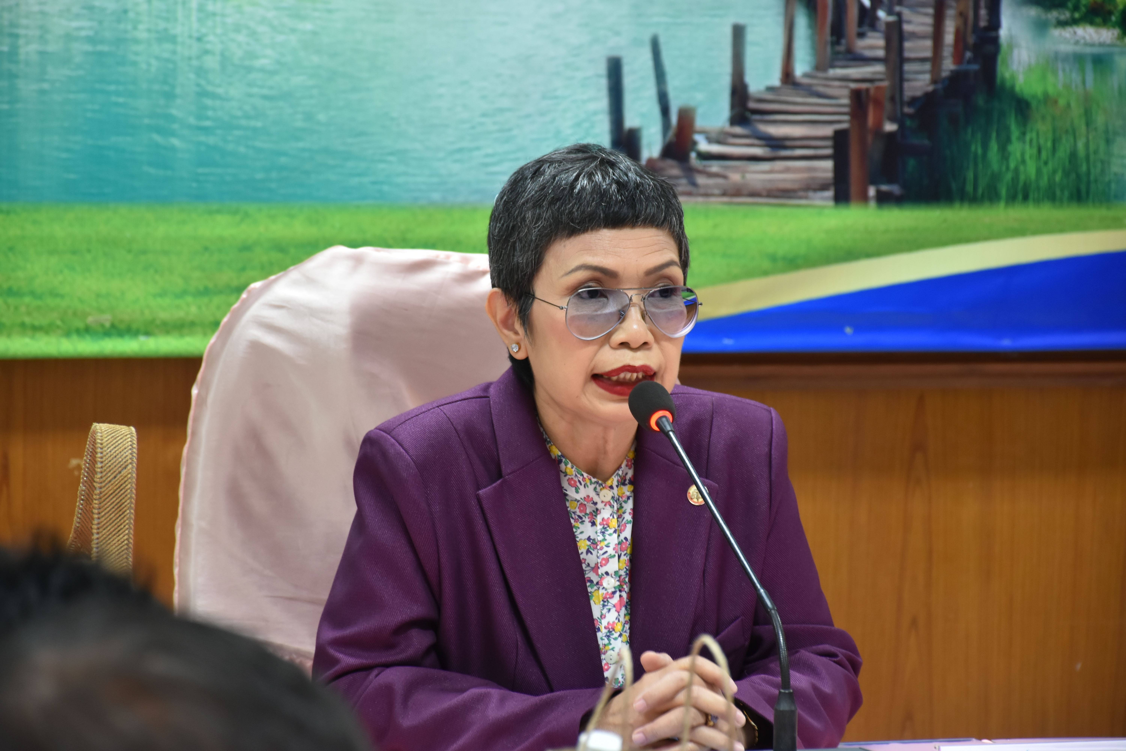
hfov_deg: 11.8
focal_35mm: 174
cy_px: 376
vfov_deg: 7.9
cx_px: 563
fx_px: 5442
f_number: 5.6
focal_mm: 116
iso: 800
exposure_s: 1/20
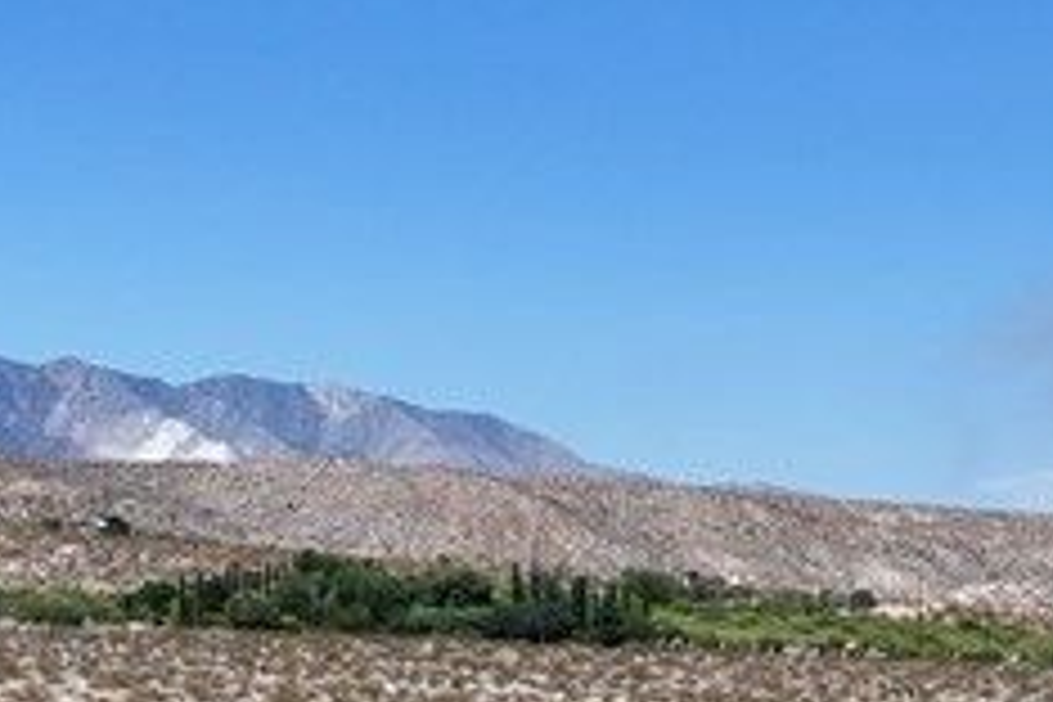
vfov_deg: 12.4
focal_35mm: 109
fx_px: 3188
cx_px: 1192
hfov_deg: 18.0
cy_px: 745
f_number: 2.8
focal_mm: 12.29
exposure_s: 1/1600
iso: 100
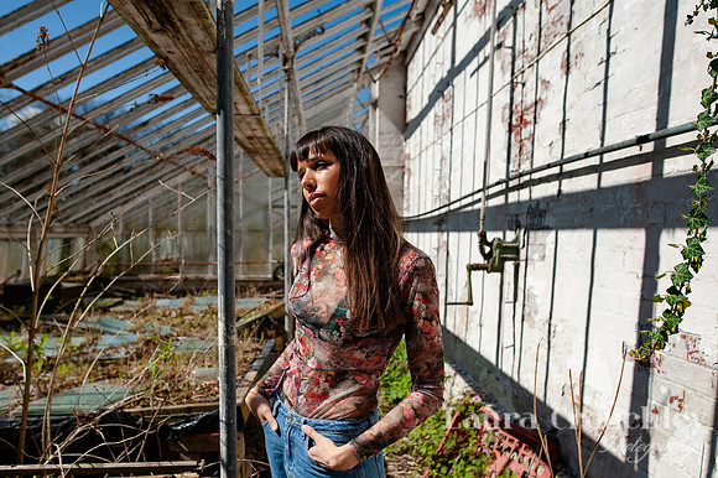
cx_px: 360
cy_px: 266
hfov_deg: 67.9
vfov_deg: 48.1
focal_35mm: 27
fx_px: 534
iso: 200
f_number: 3.5
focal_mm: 24
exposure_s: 1/4000
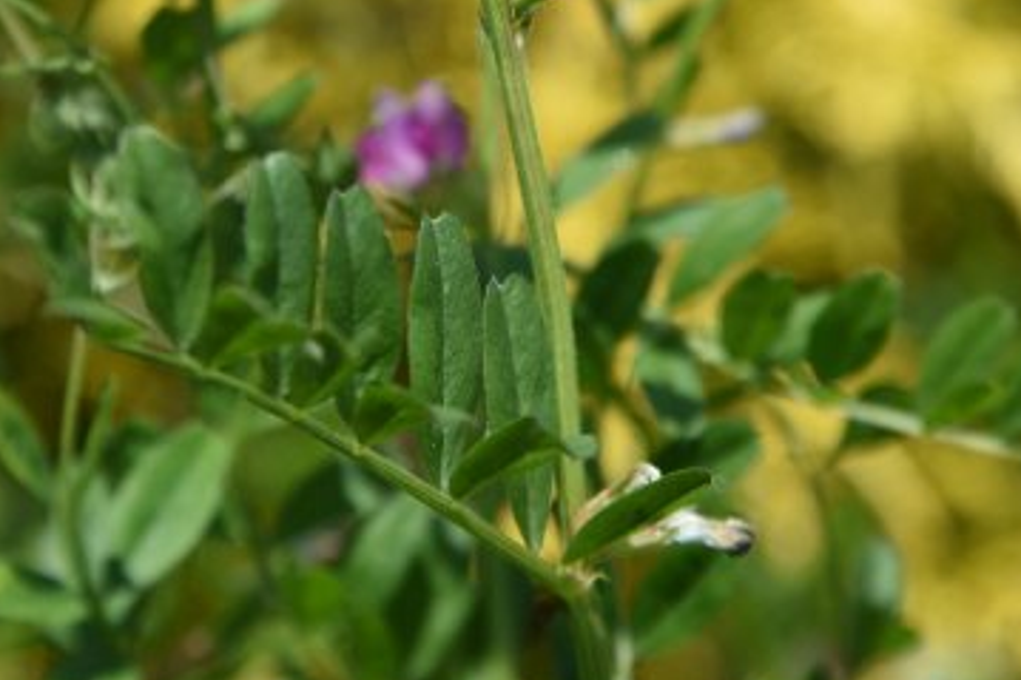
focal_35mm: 205
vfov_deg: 6.7
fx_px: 5811
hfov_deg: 10.0
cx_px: 556
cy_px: -51
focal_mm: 120
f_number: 5.6
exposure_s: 1/800
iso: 200
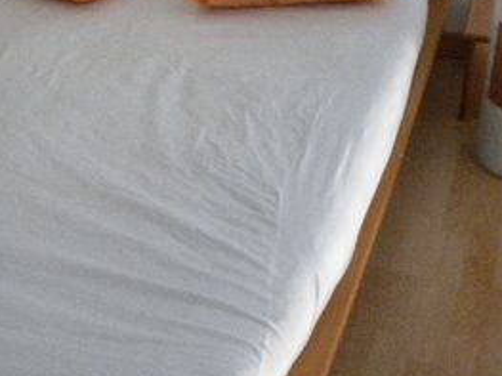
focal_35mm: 64
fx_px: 928
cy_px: 55
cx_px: 137
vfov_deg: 22.5
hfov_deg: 29.9
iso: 718
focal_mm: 6.3
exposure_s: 1/62
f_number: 3.1
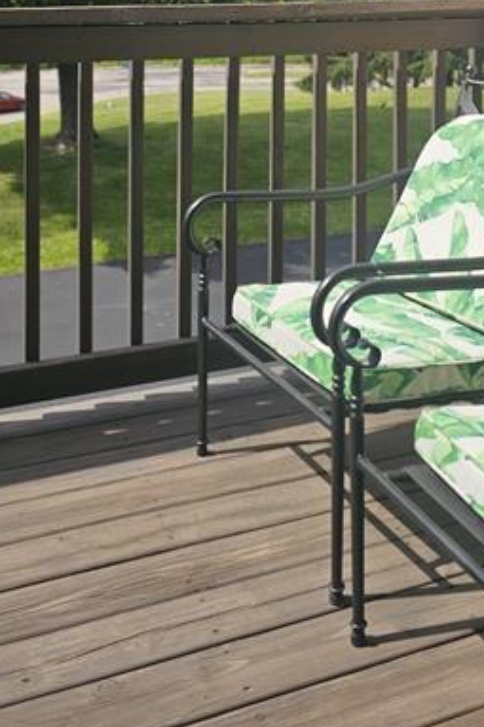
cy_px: 9
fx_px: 969
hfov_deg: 27.8
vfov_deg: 37.1
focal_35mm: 48
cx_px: 344
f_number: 1.7
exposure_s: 1/890
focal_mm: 6.3
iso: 10
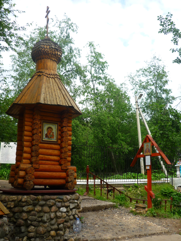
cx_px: 90
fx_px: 230
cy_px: 120
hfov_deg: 42.9
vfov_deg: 55.4
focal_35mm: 33
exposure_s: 1/640
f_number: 2.8
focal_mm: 5.5
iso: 100
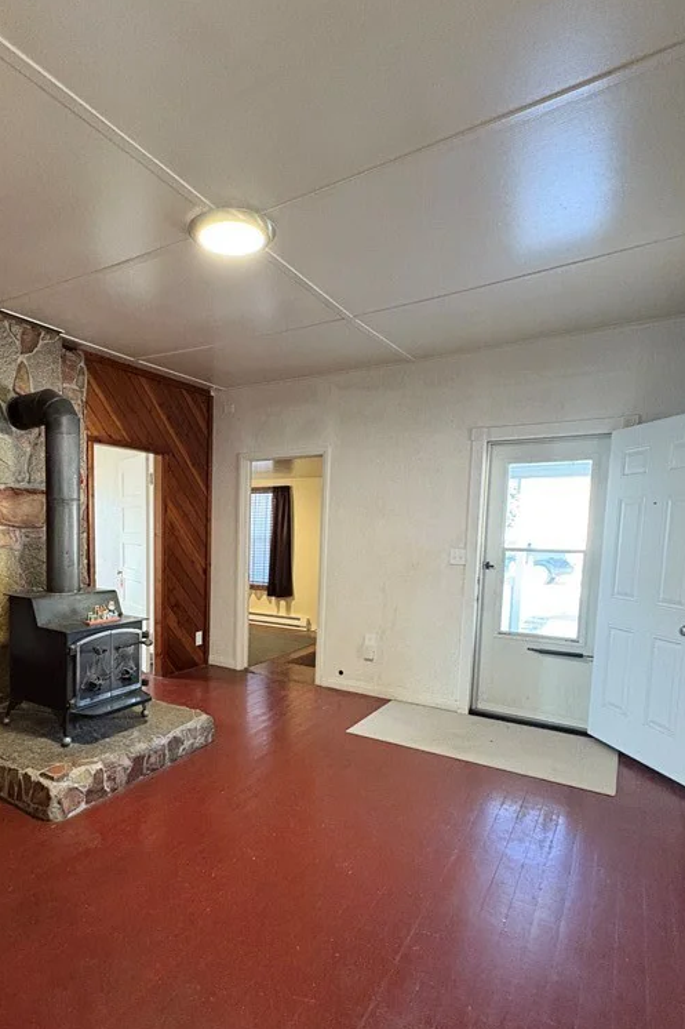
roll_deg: -0.8
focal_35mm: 20
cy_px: 583
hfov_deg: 60.6
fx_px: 571
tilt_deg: -6.1
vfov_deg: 83.5
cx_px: 234
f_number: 2.2
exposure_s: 1/60
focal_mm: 2.22
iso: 500
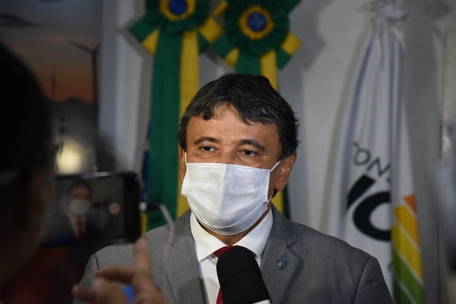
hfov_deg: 17.1
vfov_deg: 11.4
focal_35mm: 120
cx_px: 228
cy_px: 152
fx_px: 1520
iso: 10000
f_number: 5
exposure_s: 1/640
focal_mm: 120
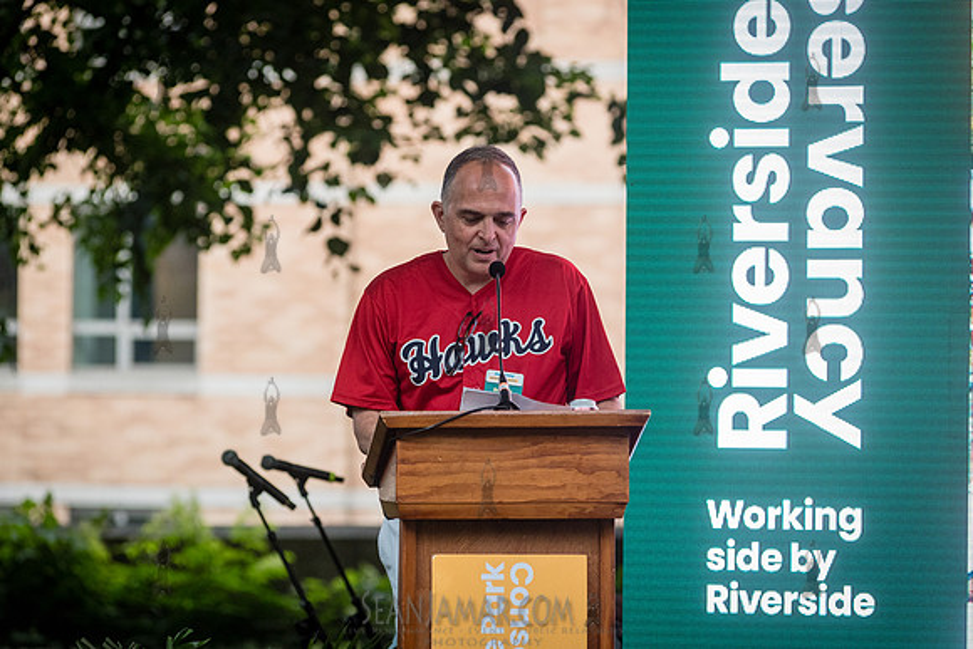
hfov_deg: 11.7
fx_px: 4763
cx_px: 486
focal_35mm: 176
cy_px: 324
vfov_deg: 7.8
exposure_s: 1/500
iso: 2000
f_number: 5
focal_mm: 170
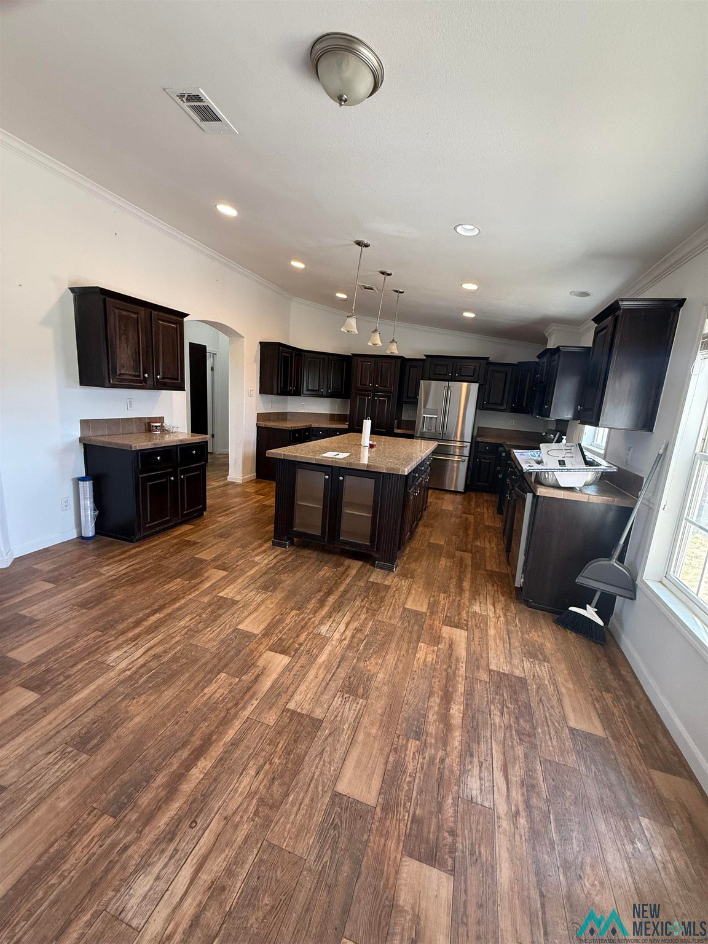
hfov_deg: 85.7
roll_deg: -4.4
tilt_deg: -10.9
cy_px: 472
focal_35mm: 14
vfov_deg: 102.1
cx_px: 354
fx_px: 382
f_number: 2.2
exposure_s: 1/60
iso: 200
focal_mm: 2.22
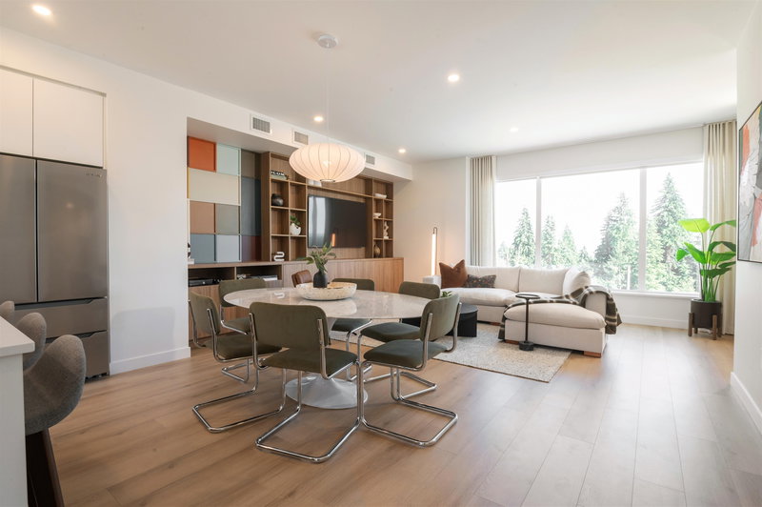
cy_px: 254
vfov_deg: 70.3
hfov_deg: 93.3
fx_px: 360
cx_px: 381
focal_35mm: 17
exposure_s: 1/13
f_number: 16
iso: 640
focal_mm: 17
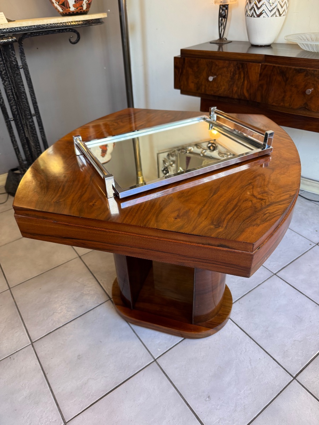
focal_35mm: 24
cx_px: 160
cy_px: 212
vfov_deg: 71.6
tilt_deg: -35.1
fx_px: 295
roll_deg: +2.3
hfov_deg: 56.8
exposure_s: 1/50
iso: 125
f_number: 1.78
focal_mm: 6.76
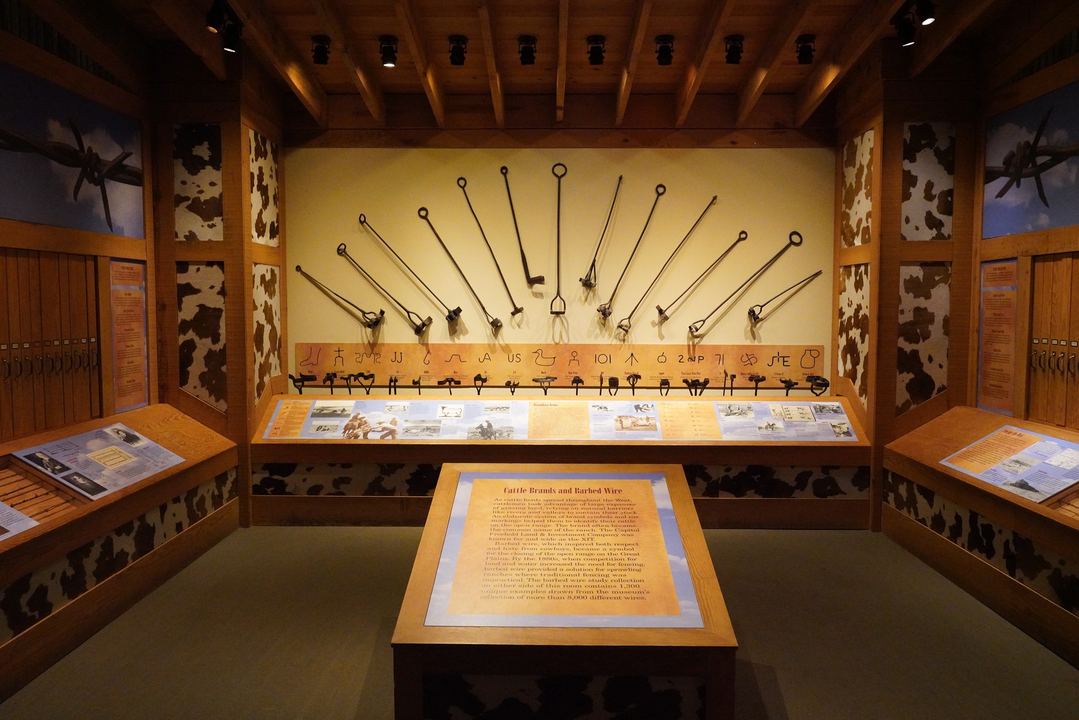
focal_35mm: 28
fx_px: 839
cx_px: 540
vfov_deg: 46.4
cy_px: 360
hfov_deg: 65.5
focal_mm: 28
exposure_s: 1/100
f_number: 9
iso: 16000
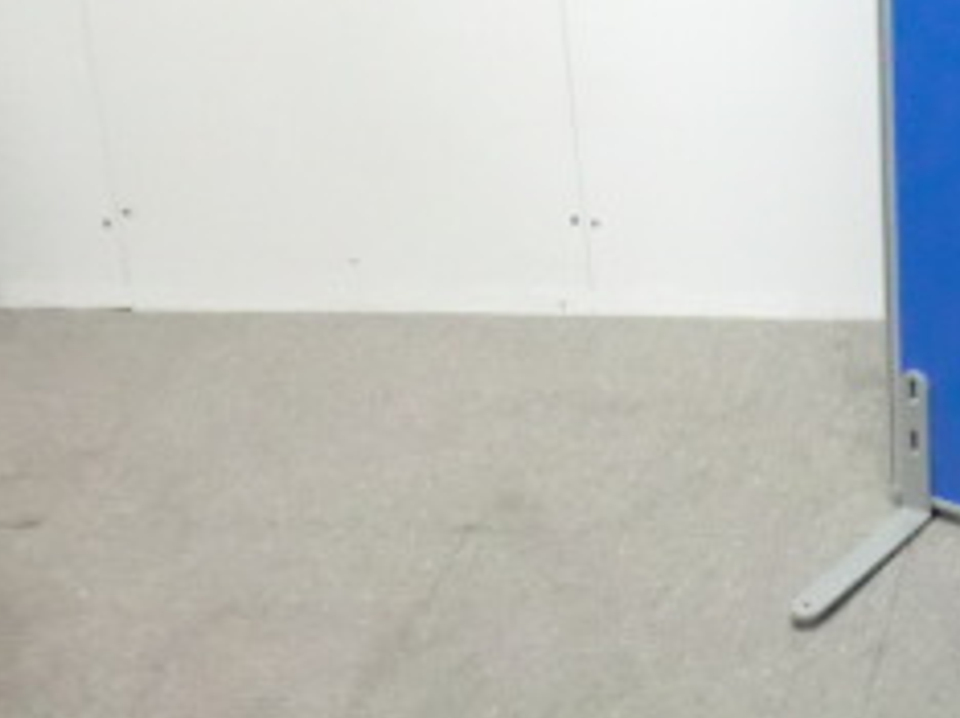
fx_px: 2050
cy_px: -201
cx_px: 1247
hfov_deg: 23.3
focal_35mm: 74
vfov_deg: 18.5
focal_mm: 4.9
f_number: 3.2
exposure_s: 1/50
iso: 800
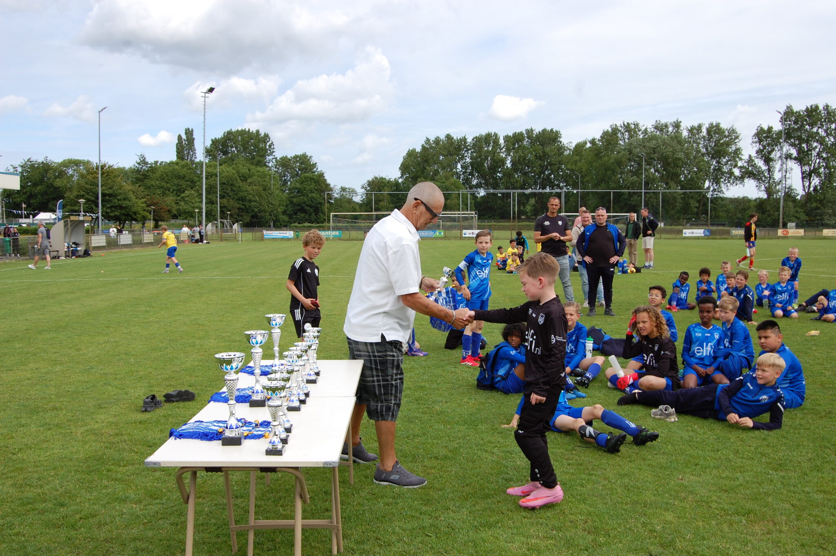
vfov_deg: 39.9
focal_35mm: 33
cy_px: 278
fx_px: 766
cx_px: 418
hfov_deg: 57.3
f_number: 9
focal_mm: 22
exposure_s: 1/320
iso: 200
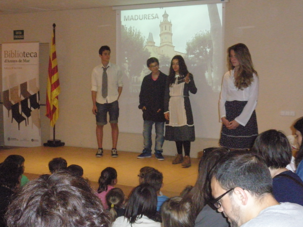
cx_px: 152
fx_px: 525
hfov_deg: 32.2
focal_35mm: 60
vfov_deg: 24.4
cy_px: 114
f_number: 4.7
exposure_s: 1/60
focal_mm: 10.7
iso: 640
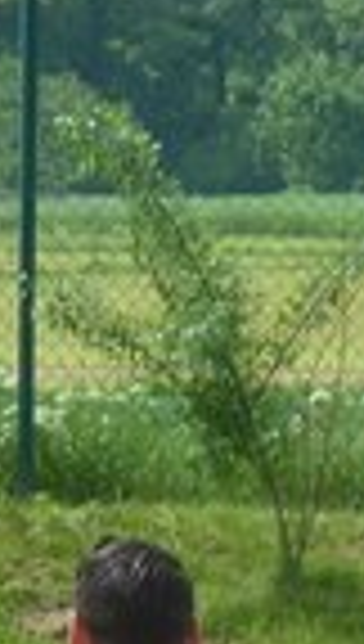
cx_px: 135
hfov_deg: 1.3
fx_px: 16522
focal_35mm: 968
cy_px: 934
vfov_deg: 2.2
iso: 80
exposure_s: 1/250
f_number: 4.5
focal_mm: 29.9
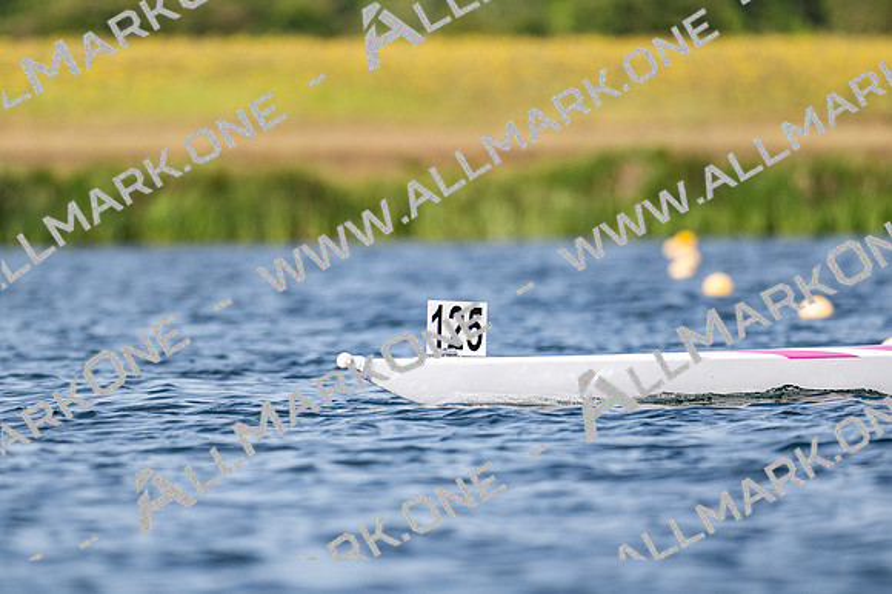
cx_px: 446
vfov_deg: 2.3
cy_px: 297
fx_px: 14858
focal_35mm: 600
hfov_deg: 3.4
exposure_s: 1/2500
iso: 200
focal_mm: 400
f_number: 4.5
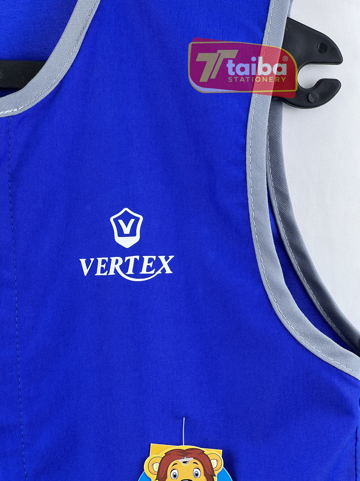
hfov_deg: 19.1
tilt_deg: -2.0
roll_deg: +0.3
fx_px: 1068
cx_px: 180
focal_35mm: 77
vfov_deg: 25.3
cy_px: 240
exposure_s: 1/100
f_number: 2.8
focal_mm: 9
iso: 64
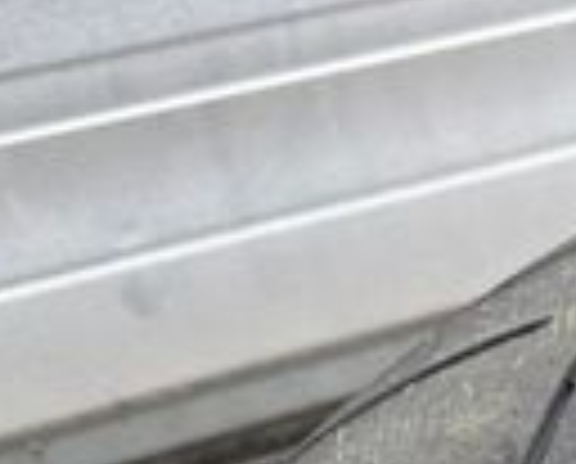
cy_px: 923
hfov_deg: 15.0
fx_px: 1999
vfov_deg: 11.8
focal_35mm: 117
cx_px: 914
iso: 100
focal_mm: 6.76
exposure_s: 1/660
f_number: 1.78
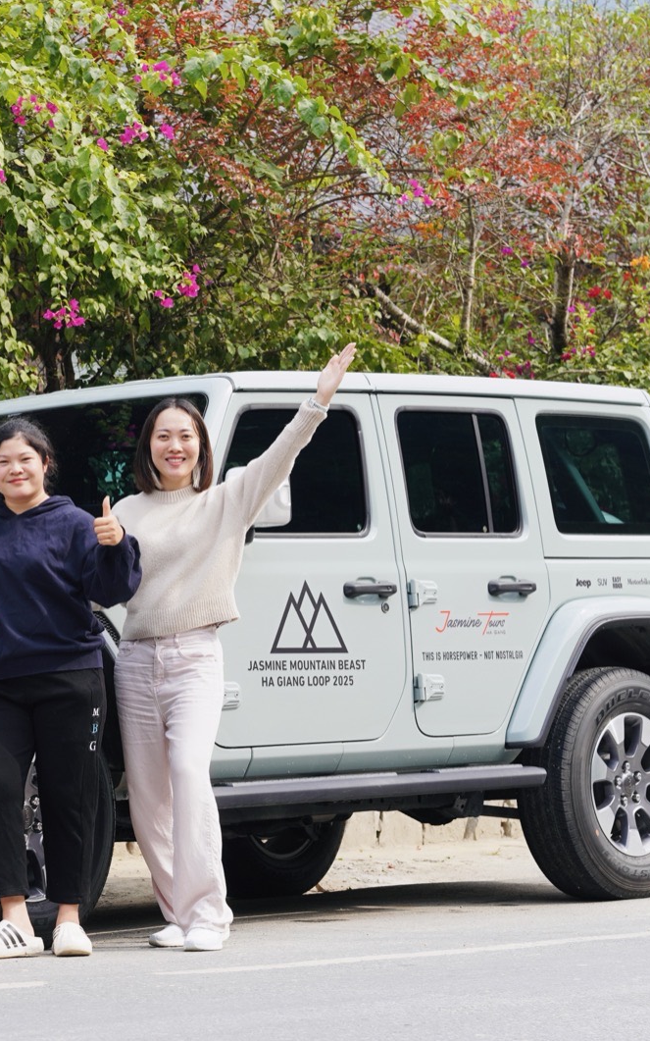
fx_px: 3657
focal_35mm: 129
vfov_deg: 16.2
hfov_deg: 10.1
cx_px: -13
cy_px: 520
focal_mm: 56
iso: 100
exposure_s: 1/320
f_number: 4.5
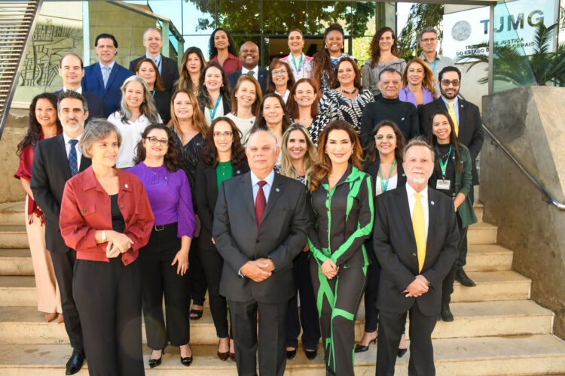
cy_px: 188
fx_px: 424
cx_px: 282
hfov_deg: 67.4
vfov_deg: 47.9
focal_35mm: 27
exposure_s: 1/125
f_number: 7.1
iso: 500
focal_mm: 18
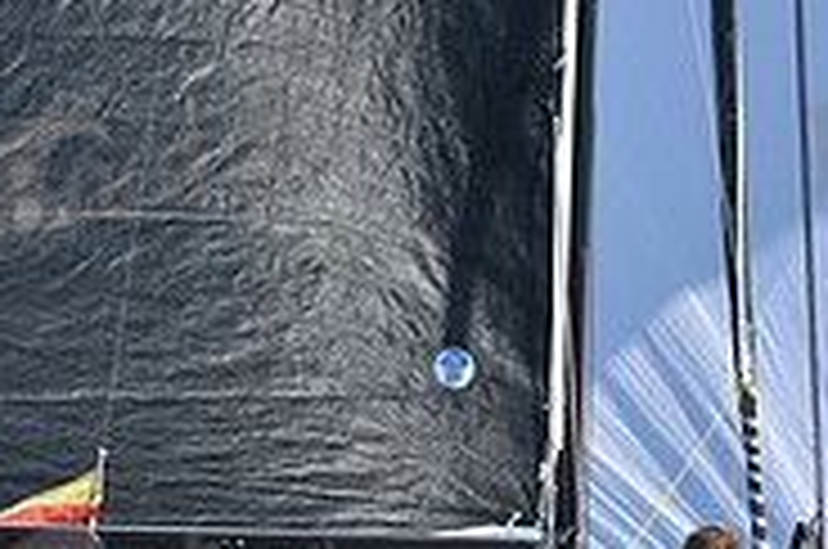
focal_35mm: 474
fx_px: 10883
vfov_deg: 2.9
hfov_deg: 4.4
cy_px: 790
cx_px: 576
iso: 250
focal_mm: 150
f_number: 8
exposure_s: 1/1250
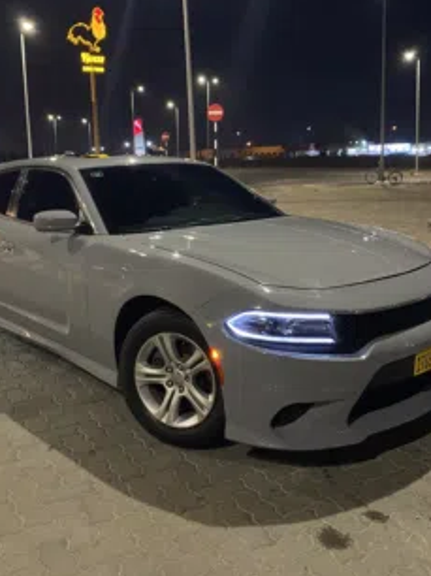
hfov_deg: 41.7
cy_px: 241
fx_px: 565
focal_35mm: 34
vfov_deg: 53.7
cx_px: 198
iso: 400
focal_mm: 4.25
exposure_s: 1/33
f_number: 1.8
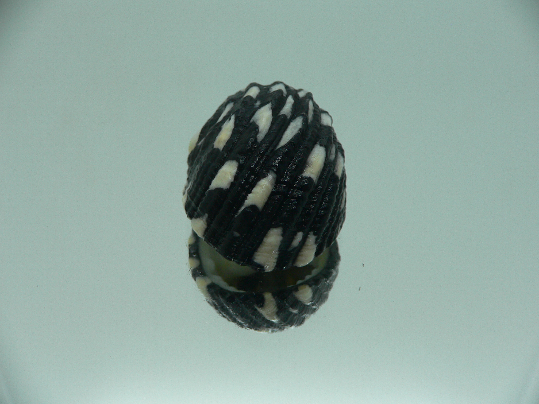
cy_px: 202
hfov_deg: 52.6
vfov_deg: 40.7
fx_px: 545
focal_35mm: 35
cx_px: 270
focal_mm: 4.6
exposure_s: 1/60
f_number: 2.8
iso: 80
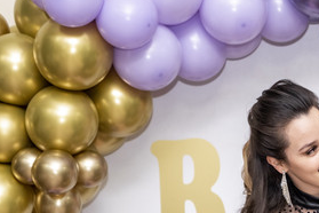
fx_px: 1524
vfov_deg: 8.0
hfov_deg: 11.8
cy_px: 146
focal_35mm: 172
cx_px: 324
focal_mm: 50
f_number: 2.8
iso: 1250
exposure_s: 1/160
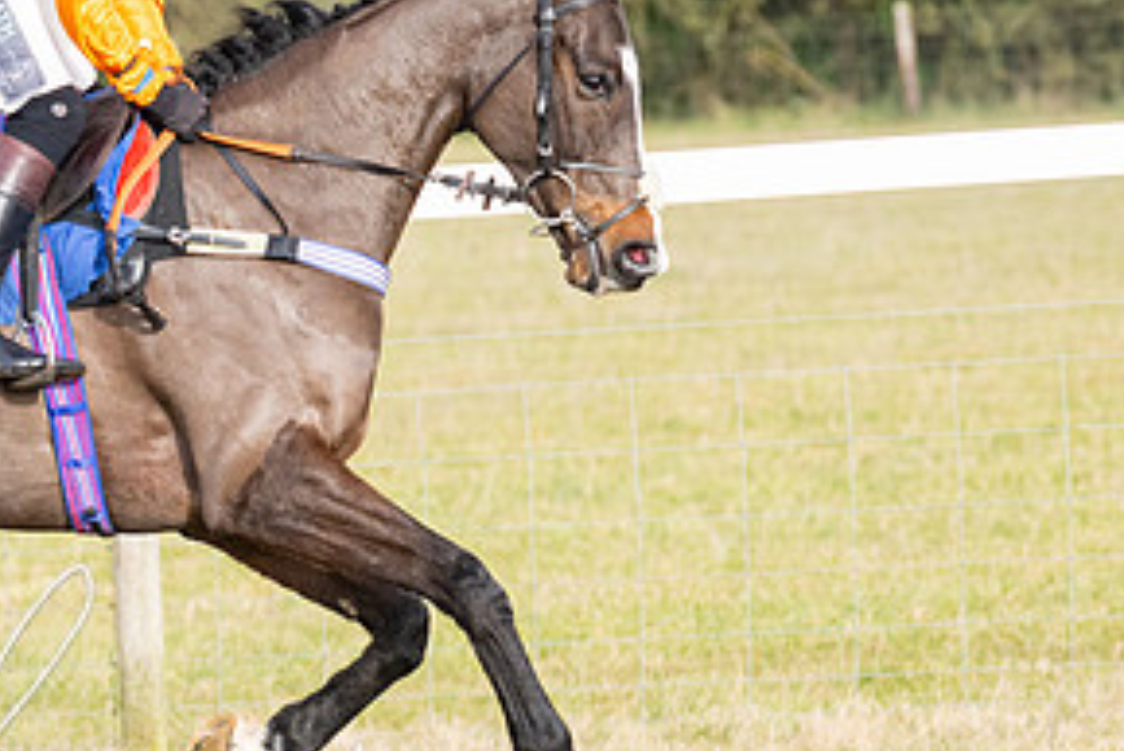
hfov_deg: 5.1
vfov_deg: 3.4
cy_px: 442
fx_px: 12651
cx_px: 384
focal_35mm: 405
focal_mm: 155
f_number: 5
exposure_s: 1/2000
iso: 800
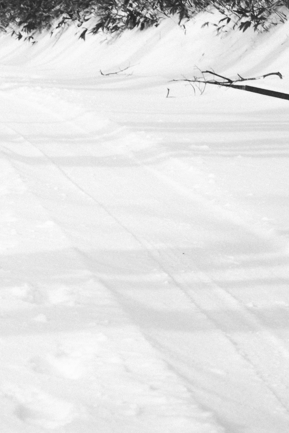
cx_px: -16
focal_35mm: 212
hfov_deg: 6.5
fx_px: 2552
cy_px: 171
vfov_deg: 9.7
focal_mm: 25.7
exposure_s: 1/640
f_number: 2.8
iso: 125
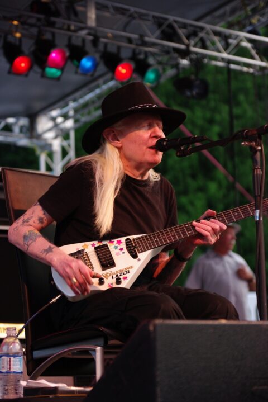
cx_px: 134
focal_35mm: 94
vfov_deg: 21.6
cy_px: 201
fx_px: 1054
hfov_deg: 14.5
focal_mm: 63
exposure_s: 1/90
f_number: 2.8
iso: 400
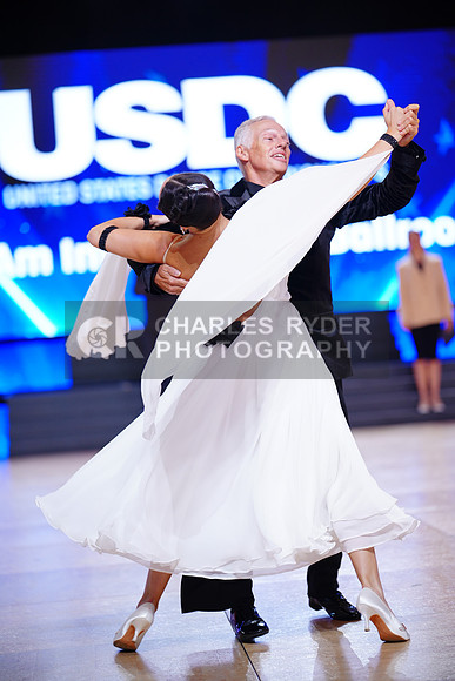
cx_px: 228
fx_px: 1838
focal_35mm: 97
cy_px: 340
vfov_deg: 21.0
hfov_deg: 14.1
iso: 400
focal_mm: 97
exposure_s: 1/640
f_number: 2
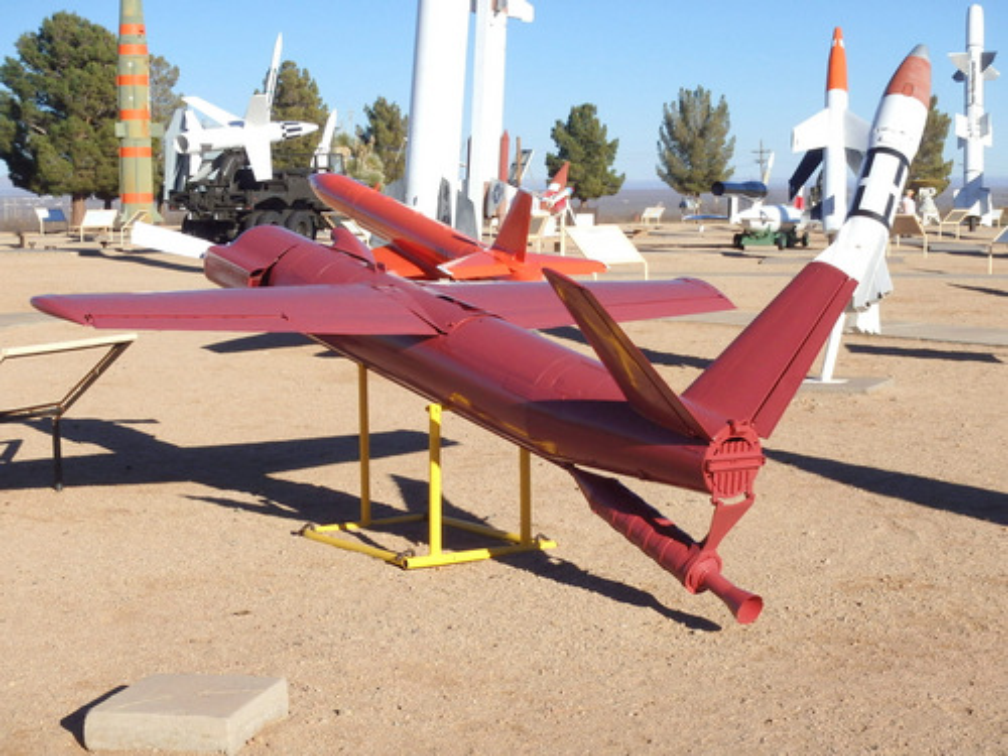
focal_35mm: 60
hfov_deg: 32.2
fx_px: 1747
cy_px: 378
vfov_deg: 24.4
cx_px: 504
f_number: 14
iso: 125
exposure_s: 1/125
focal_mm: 10.7
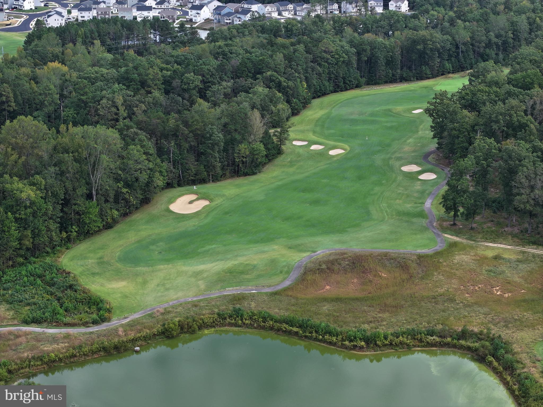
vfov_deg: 21.0
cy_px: 204
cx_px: 272
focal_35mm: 70
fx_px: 1098
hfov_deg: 27.8
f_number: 2.8
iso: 100
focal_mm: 19.35
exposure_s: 1/500
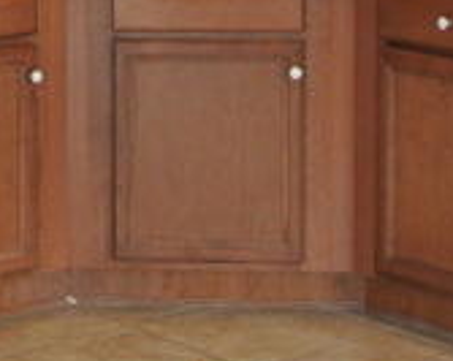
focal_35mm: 140
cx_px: 293
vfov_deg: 10.6
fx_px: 1874
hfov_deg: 13.8
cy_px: -195
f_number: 3.8
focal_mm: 11.8
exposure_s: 1/60
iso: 360
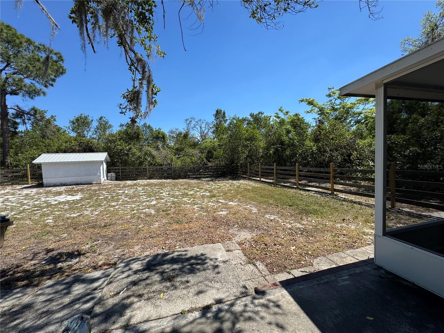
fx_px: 180
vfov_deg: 85.7
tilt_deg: -3.2
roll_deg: +2.0
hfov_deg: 102.1
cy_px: 166
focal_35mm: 14
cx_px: 222
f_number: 2.2
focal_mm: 2.22
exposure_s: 1/1420
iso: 50
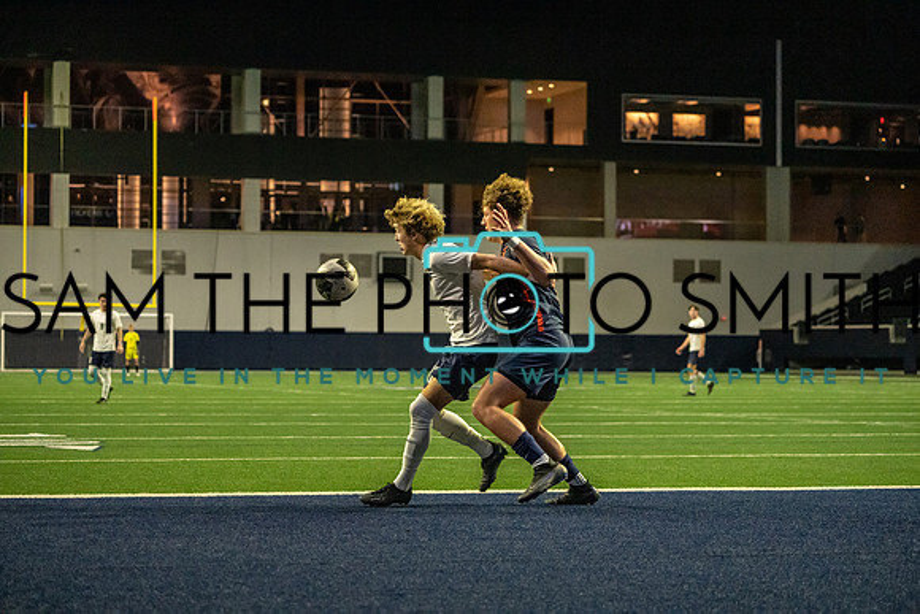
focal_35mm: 100
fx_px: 2556
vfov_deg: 13.7
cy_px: 307
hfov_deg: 20.4
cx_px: 460
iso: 10000
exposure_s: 1/1000
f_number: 4.5
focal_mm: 100
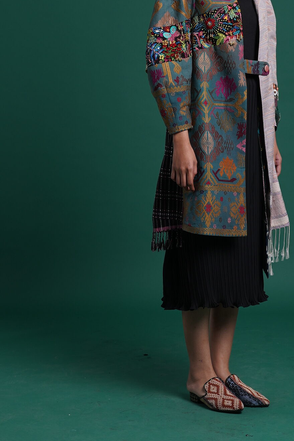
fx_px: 1261
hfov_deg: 13.3
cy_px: 132
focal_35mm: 103
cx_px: 214
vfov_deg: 19.7
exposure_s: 1/125
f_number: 10
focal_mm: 46
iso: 200
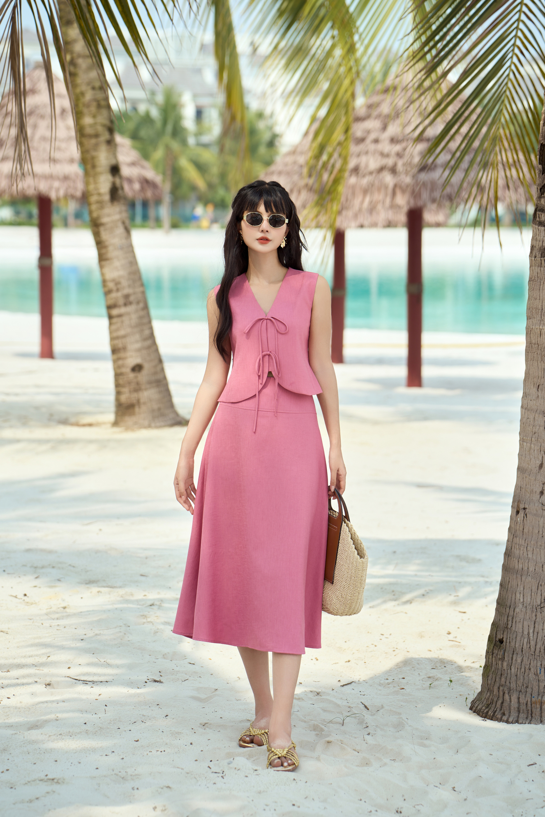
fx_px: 2088
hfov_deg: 14.9
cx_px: 272
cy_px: 408
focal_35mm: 92
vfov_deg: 22.1
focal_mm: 92
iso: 100
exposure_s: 1/640
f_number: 3.5
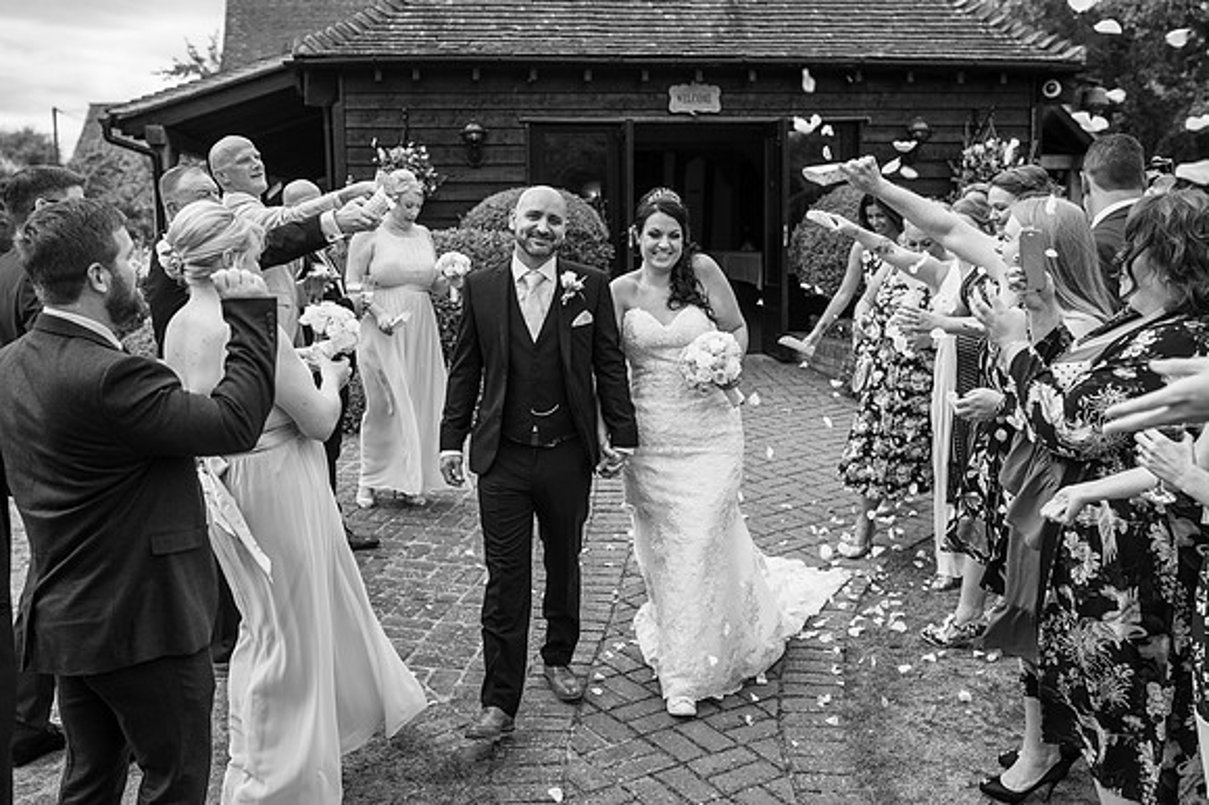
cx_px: 604
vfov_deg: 36.3
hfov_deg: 52.5
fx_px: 1227
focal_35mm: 37
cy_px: 402
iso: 100
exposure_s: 1/500
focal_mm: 35
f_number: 4
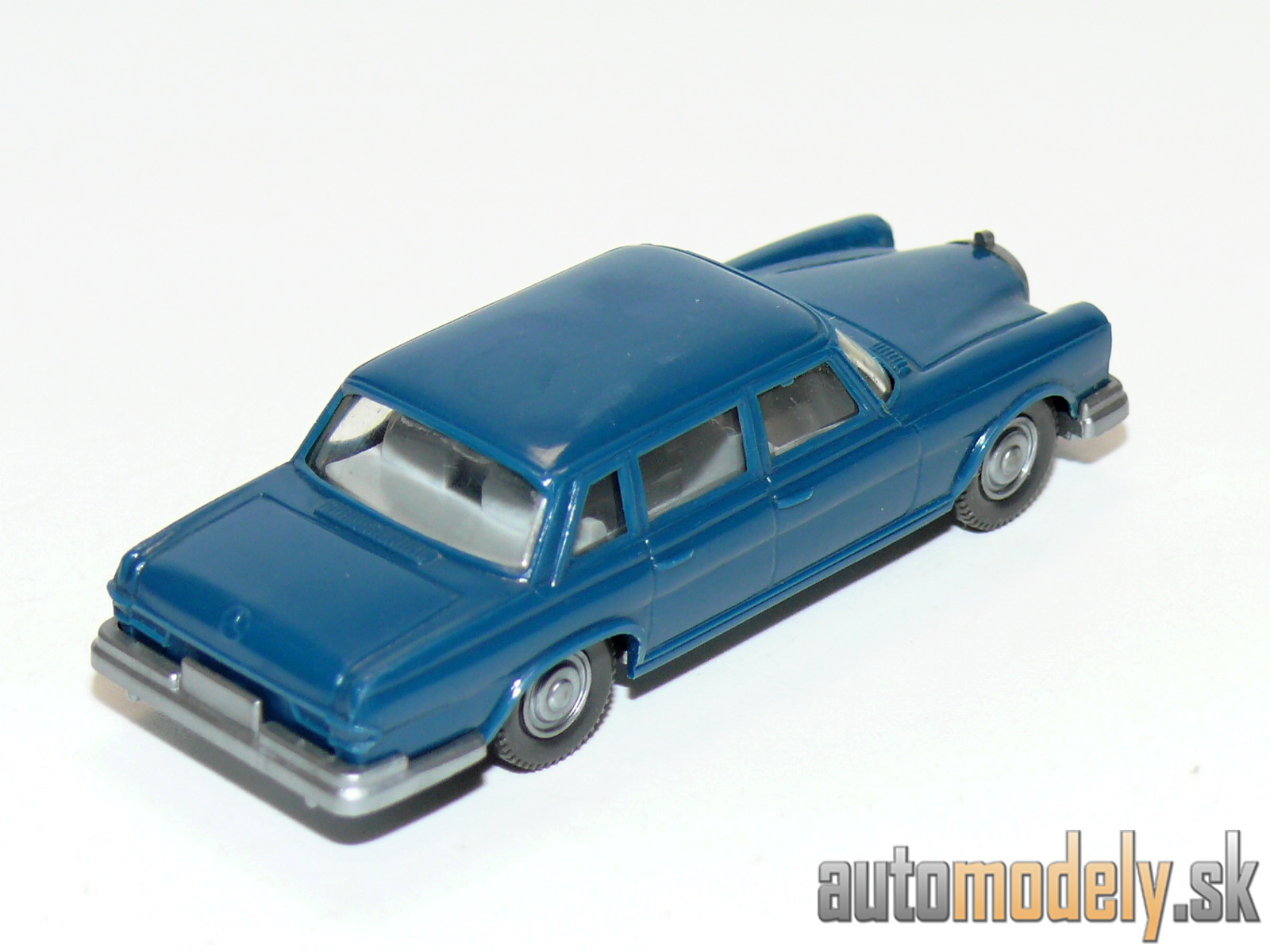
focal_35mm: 134
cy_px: 476
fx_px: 4916
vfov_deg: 11.1
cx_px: 635
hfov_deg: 14.7
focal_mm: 15.9
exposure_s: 1/30
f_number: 4
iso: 100
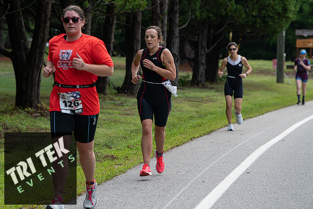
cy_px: 104
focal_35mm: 165
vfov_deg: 8.3
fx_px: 1435
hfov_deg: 12.4
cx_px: 156
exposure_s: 1/200
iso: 200
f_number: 5.6
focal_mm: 165
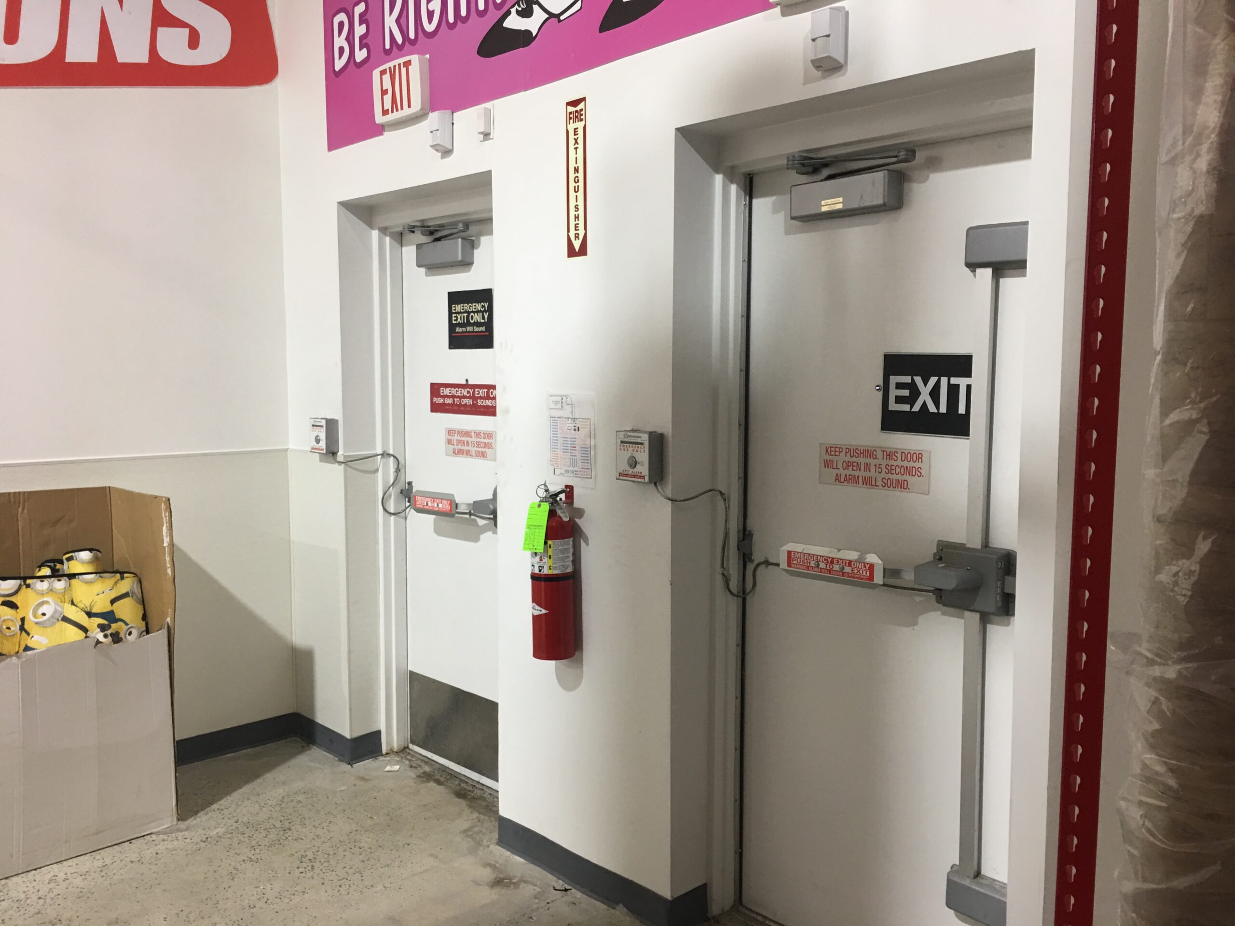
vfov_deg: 48.2
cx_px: 618
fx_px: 1035
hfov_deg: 61.7
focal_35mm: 29
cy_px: 463
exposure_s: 1/15
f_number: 2.2
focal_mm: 4.15
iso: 40
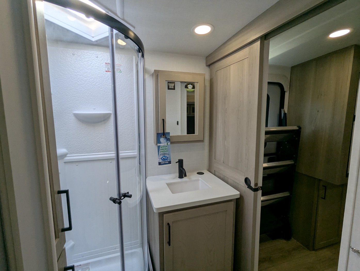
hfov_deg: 94.4
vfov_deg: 78.2
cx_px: 180
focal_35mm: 16
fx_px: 167
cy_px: 136
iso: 69
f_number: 2.2
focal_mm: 2.35
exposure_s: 1/222
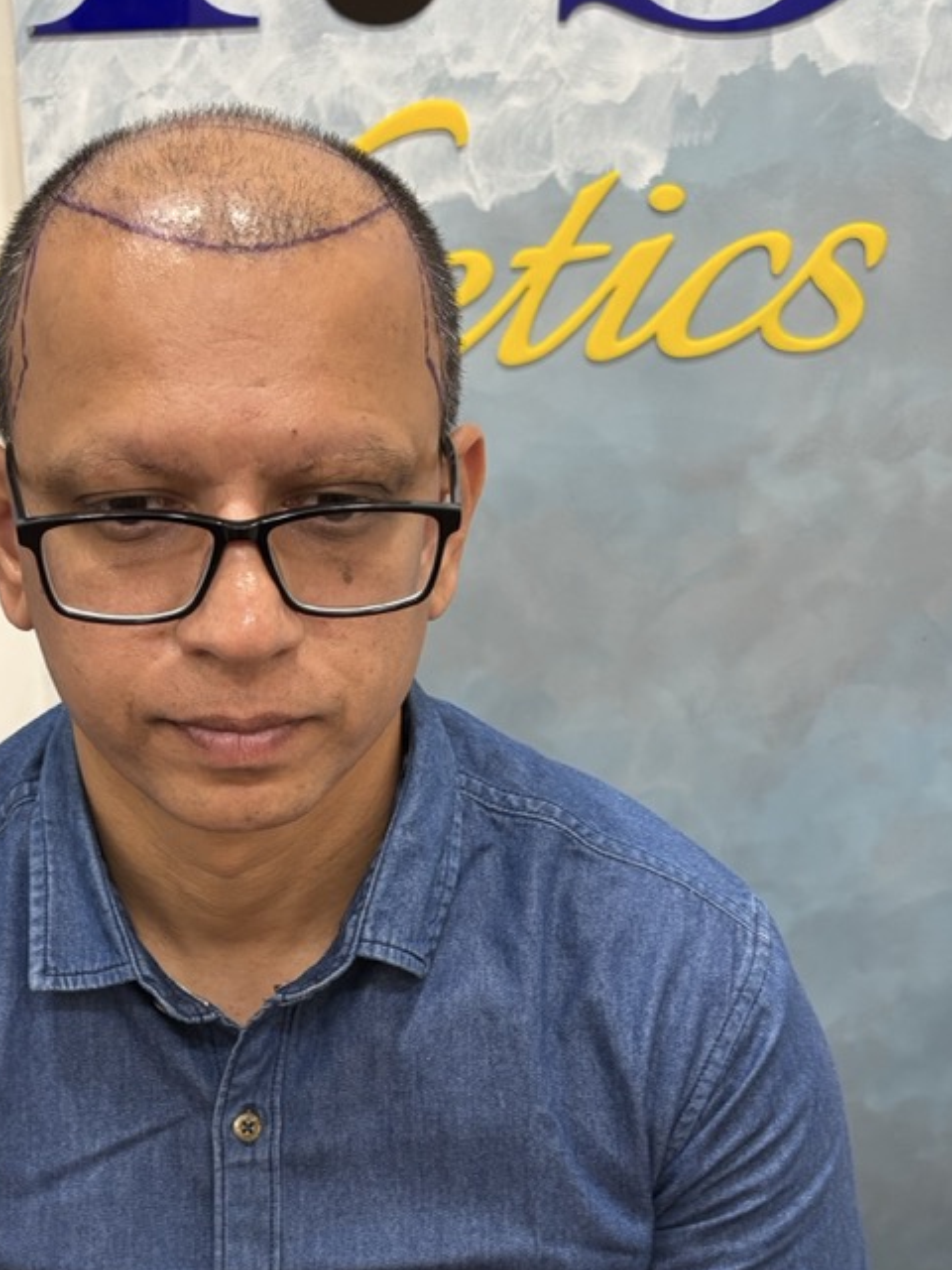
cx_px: 228
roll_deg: +3.9
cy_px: 941
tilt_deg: -26.0
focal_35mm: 52
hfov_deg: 27.6
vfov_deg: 36.0
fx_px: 1907
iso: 160
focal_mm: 5.96
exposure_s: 1/50
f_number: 1.6
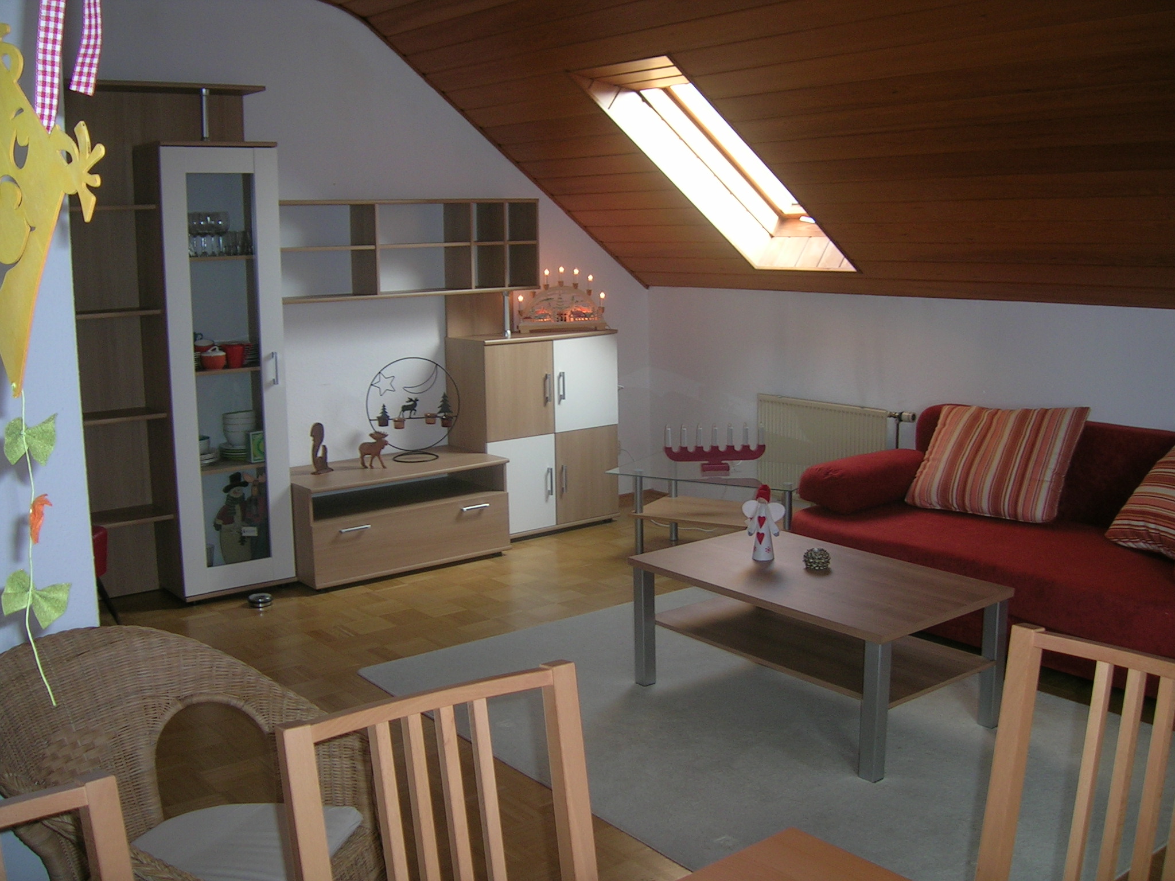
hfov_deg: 52.6
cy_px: 440
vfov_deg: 40.7
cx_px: 588
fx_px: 1188
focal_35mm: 35
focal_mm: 5.4
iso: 50
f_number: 2.8
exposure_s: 1/30
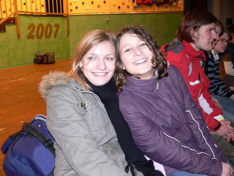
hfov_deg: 52.6
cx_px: 117
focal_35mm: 35
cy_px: 88
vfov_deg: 40.7
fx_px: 237
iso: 100
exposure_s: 1/30
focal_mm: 7.4
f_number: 2.8
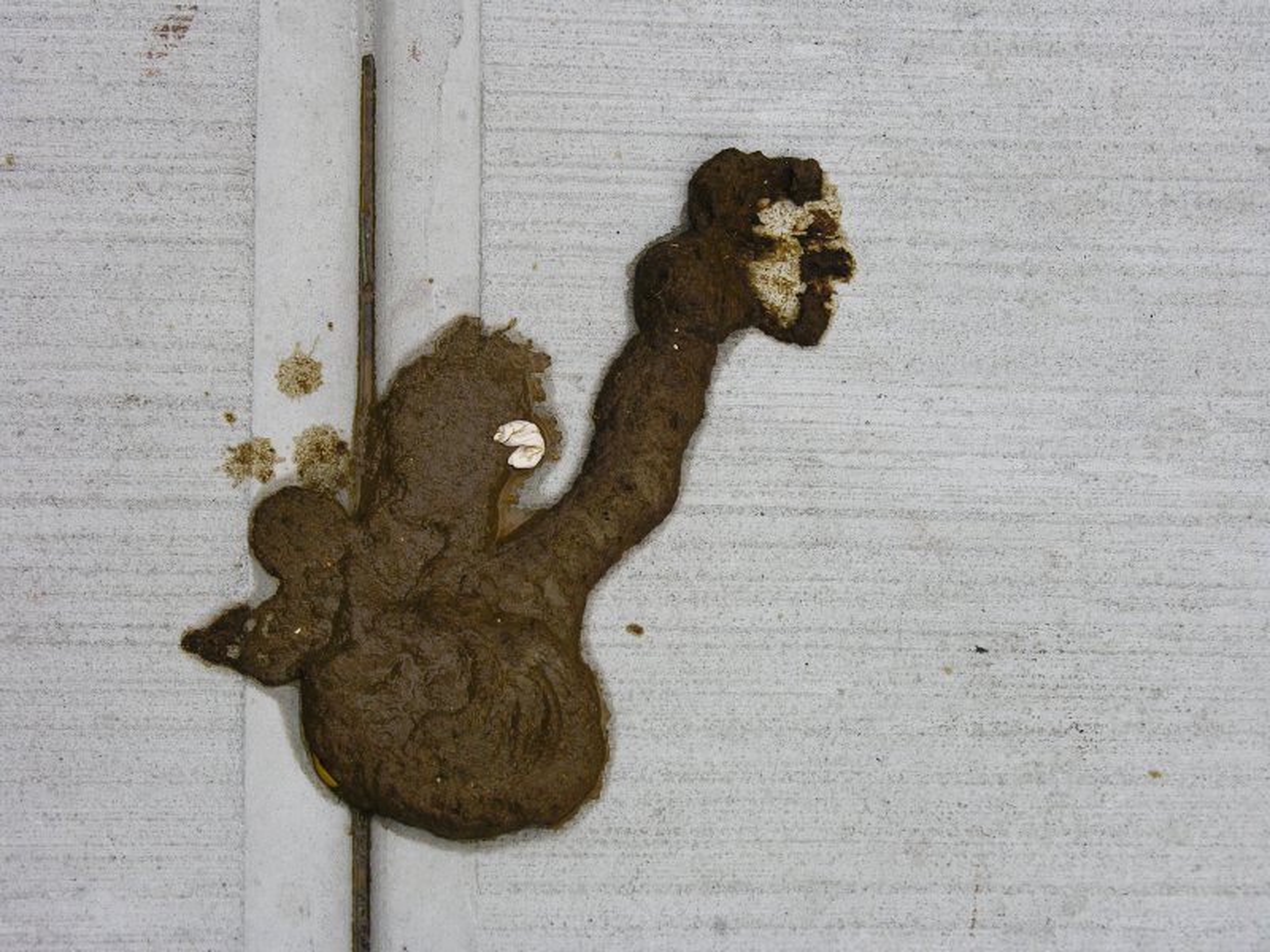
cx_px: 635
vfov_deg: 17.2
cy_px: 476
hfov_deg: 22.8
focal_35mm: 86
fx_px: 3155
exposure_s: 1/66.1
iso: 50
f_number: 4.4
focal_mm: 21.8
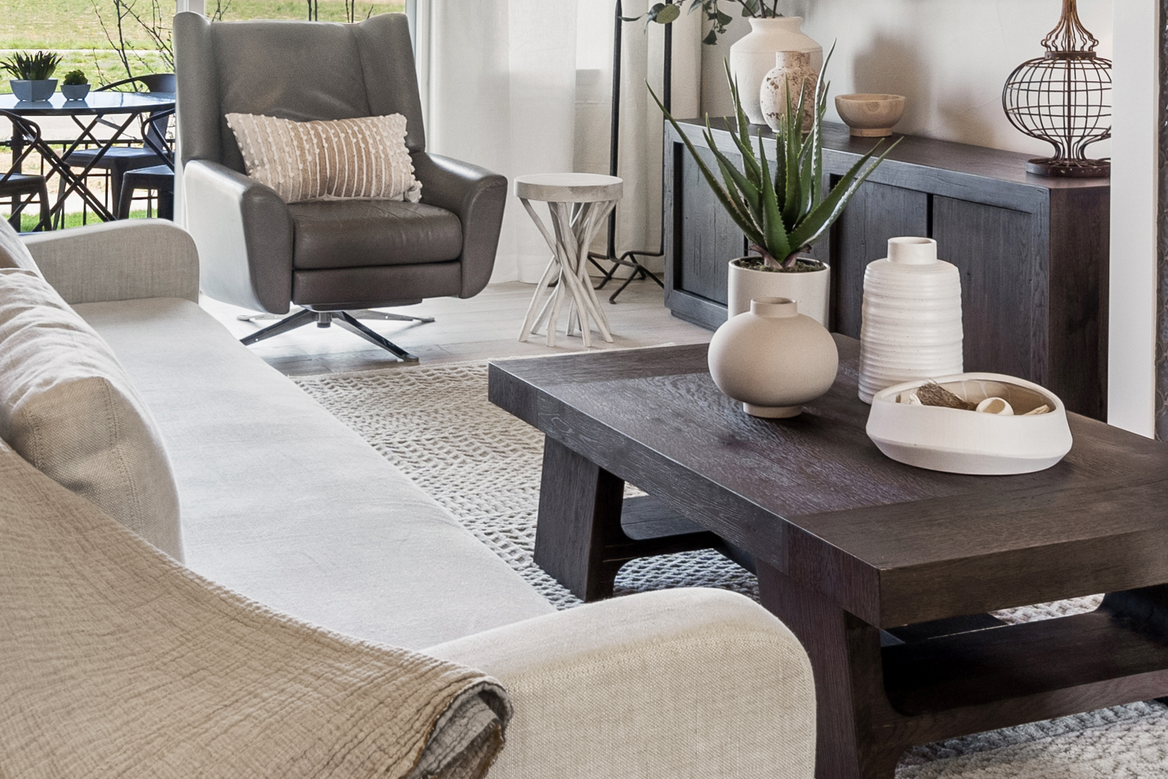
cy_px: -3
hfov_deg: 36.2
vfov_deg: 23.6
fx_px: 1785
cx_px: 609
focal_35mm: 55
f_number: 8
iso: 800
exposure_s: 1/30
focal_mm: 16
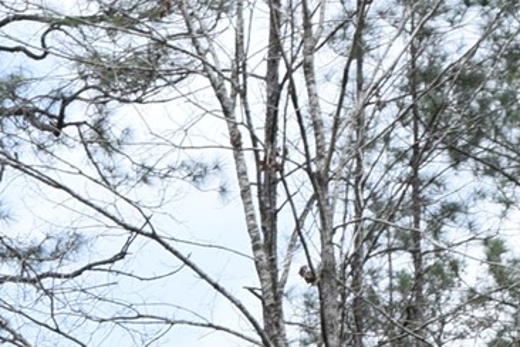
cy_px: 1010
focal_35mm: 160
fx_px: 2311
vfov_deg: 7.6
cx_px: -299
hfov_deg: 12.1
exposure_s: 1/250
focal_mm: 18
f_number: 8
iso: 200
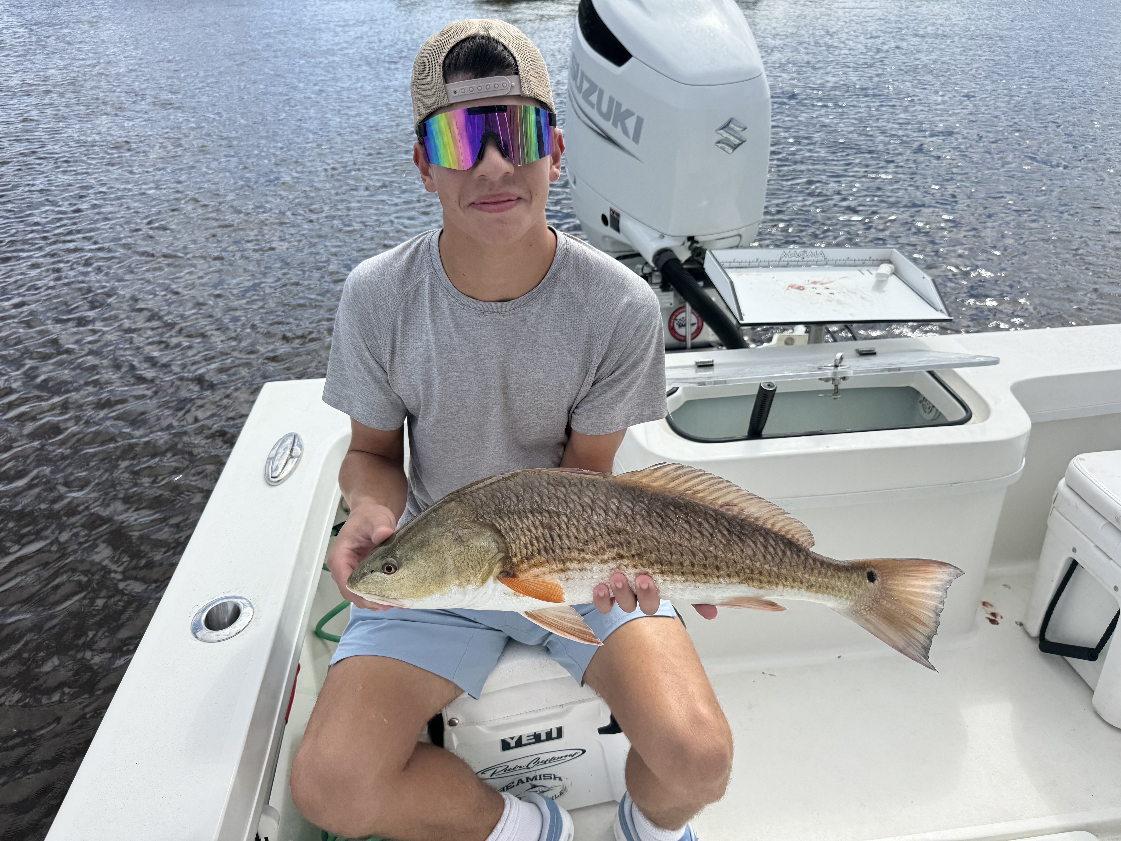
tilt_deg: -33.4
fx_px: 777
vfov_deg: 56.8
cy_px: 420
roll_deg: +0.0
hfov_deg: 71.6
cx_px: 560
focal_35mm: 24
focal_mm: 6.76
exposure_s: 1/5348
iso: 80
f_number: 1.78
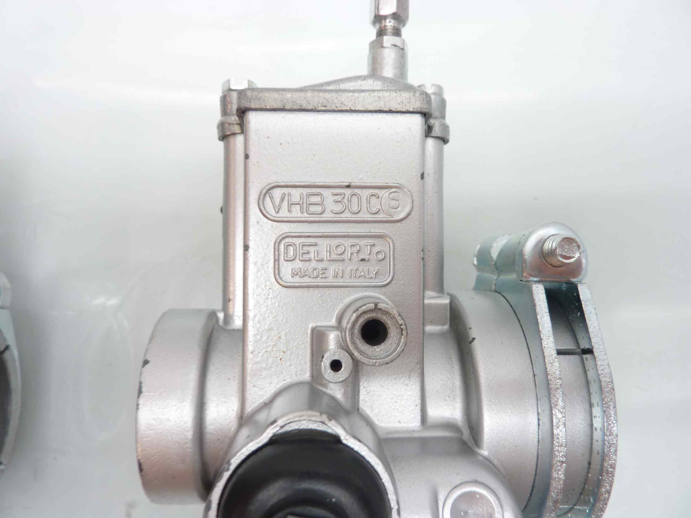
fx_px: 499
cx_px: 346
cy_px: 259
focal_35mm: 25
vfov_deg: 54.9
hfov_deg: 69.4
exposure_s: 1/10
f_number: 3.3
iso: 80
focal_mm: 4.1
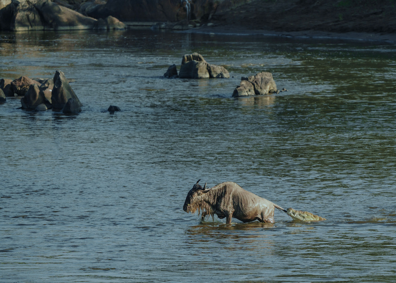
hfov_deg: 2.2
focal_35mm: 905
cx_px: 305
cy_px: 204
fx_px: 10177
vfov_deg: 1.6
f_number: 6.3
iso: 500
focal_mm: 600
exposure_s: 1/1000
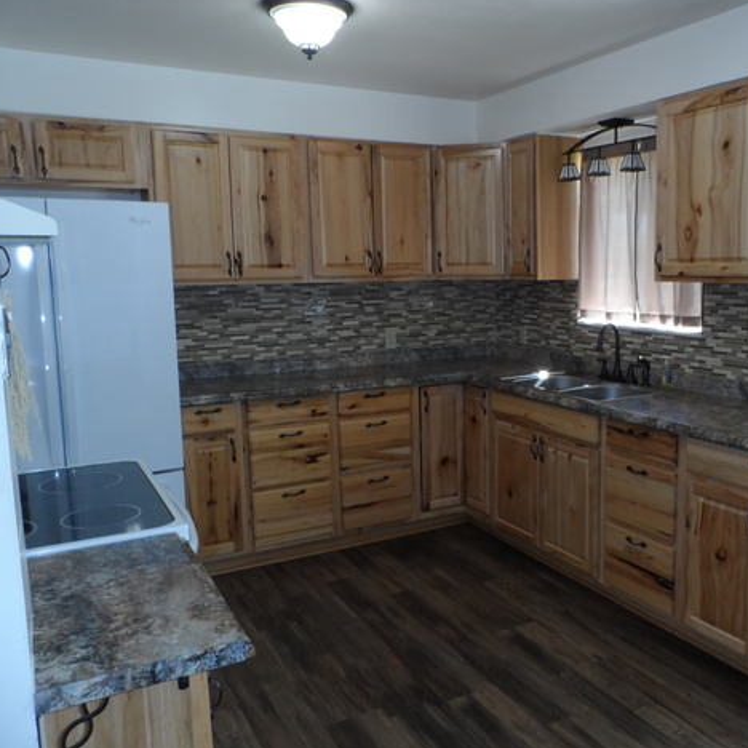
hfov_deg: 54.7
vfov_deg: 55.6
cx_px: 486
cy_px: 374
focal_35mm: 29
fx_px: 709
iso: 100
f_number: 3.2
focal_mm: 4
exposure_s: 1/30
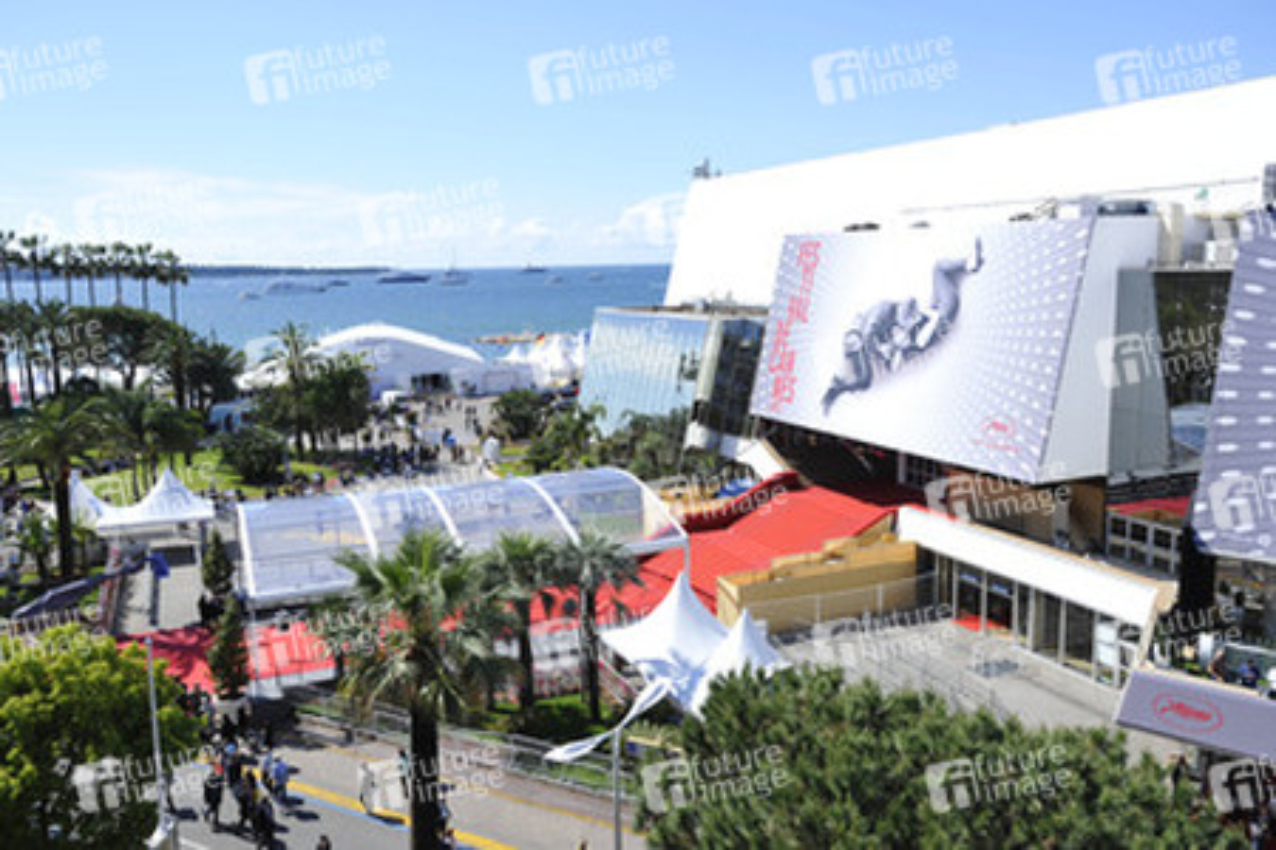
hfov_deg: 61.9
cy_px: 425
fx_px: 1063
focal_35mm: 30
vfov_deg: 43.6
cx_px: 638
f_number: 9
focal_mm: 30
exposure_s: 1/320
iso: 200
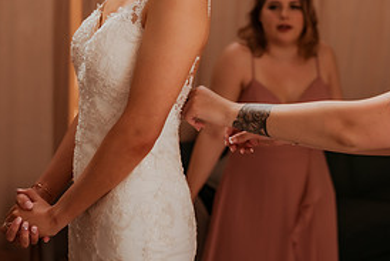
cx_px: 259
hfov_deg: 27.2
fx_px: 802
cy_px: 11
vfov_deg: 18.1
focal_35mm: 74
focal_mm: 35
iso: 320
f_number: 1.8
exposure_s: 1/800
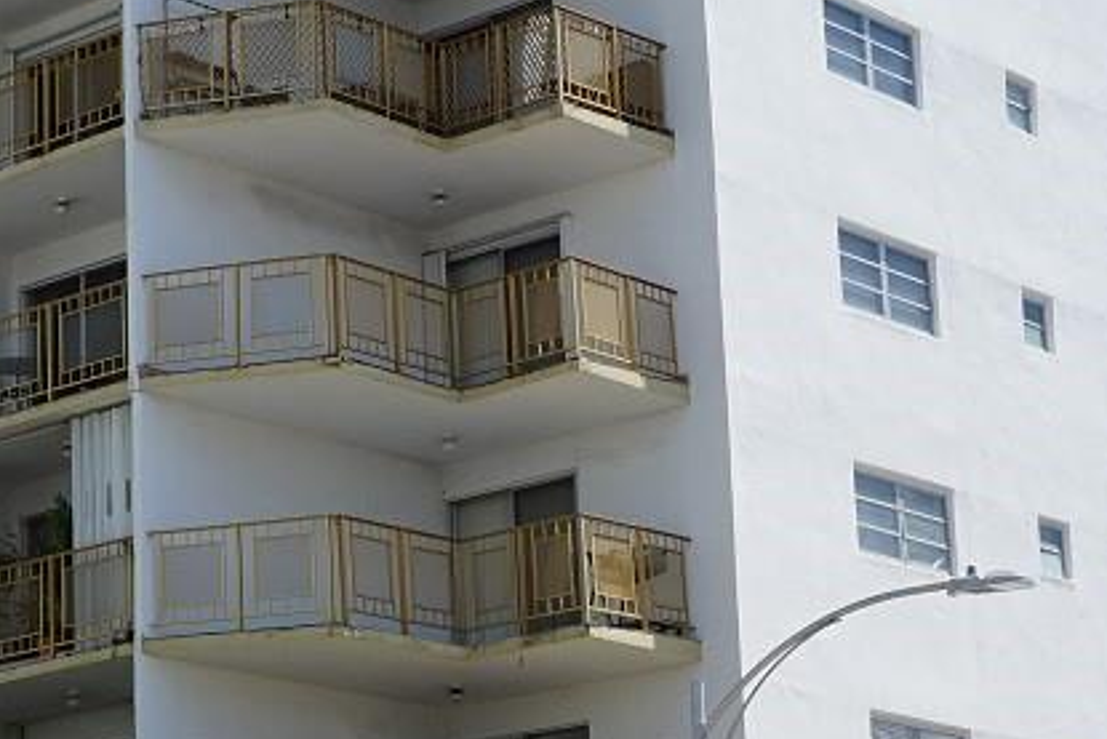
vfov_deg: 12.0
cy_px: 480
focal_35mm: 114
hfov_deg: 17.8
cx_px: 160
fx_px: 3501
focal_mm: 21
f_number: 11
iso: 100
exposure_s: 1/160
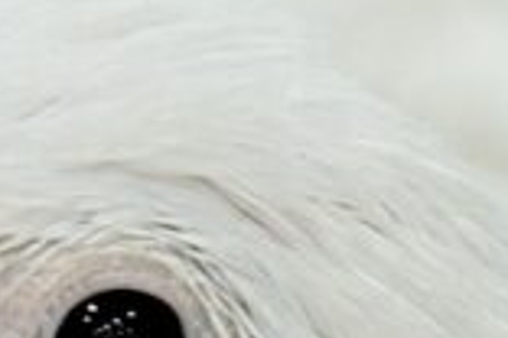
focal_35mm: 415
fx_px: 5856
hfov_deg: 4.9
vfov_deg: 3.3
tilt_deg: -6.4
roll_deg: -6.0
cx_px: 983
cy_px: 384
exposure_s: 1/100
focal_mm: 5.96
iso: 64
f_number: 1.6
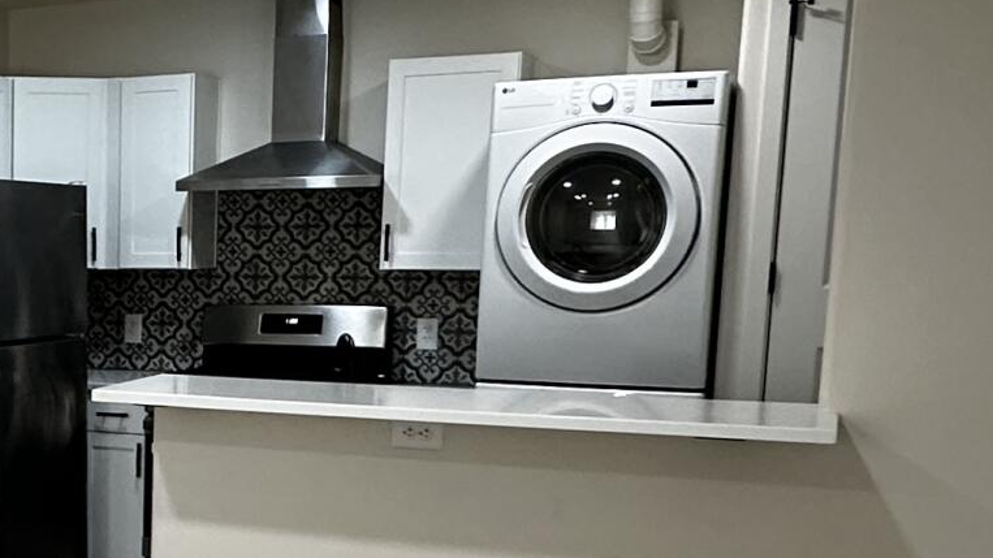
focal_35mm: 60
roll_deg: -0.2
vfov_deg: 19.7
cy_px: 488
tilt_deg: -8.5
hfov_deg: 30.8
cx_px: -118
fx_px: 1580
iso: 250
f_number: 2.2
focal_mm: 2.22
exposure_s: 1/120
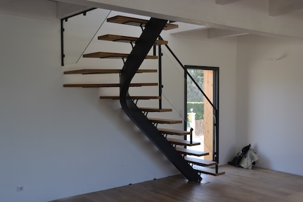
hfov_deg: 47.9
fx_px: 341
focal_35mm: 40
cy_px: 101
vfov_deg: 33.0
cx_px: 152
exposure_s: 1/125
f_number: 5.6
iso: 400
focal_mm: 27
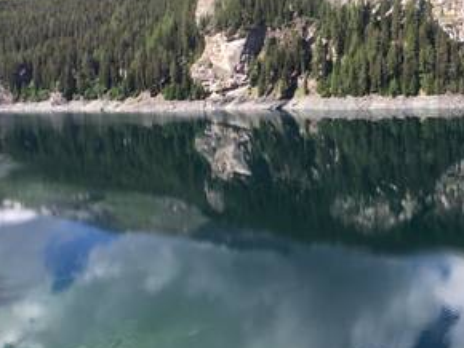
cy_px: 120
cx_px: 291
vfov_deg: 30.1
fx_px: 644
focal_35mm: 48
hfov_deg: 39.4
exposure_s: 1/109
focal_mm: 4.15
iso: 32
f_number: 2.2
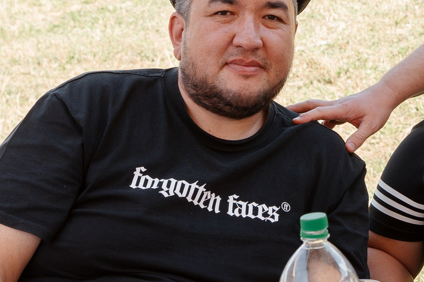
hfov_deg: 12.2
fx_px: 1919
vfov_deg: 8.4
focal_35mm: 163
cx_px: 583
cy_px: -12
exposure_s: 1/125
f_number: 6.3
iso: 250
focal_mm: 45
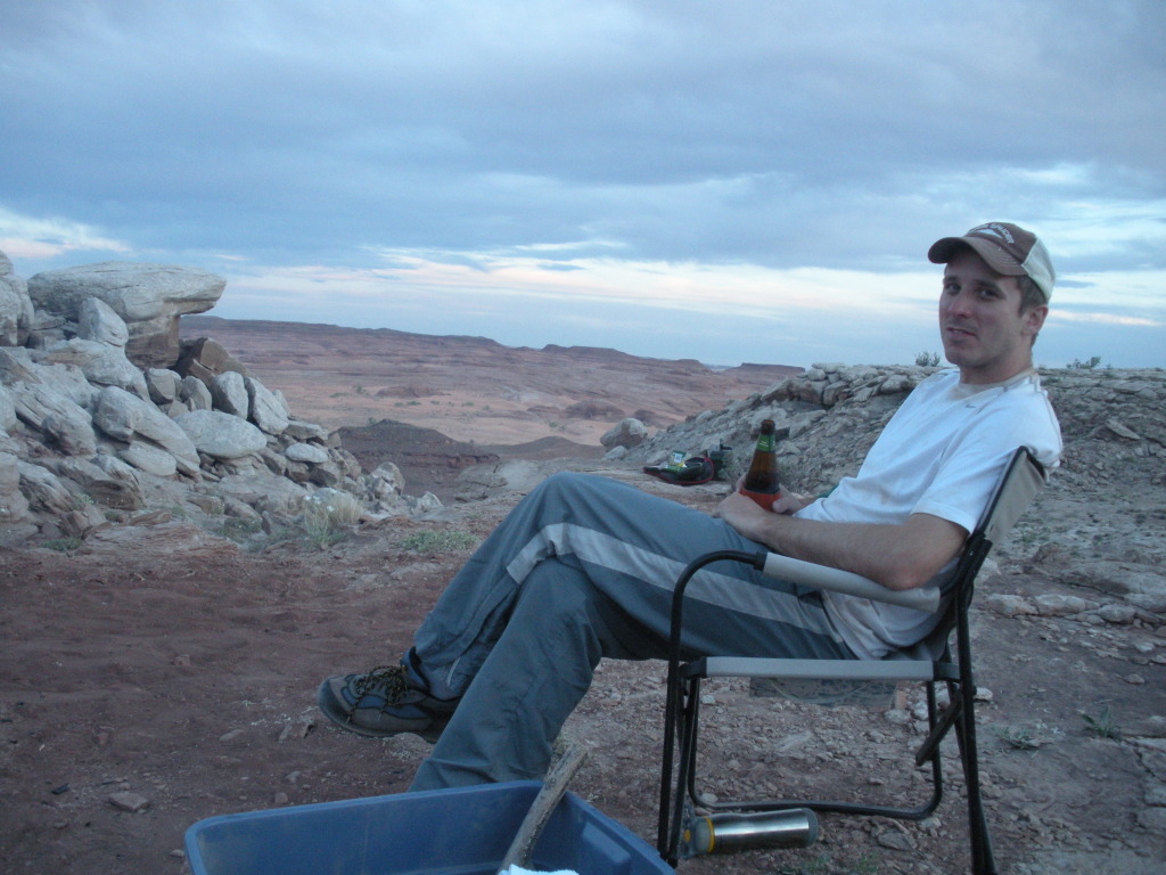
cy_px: 438
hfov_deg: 51.4
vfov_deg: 39.7
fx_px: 1213
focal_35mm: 36
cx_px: 583
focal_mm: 6.3
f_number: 3.5
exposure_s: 1/62.4
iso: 284
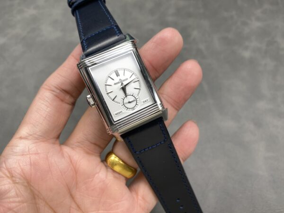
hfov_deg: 69.4
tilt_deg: -62.6
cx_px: 142
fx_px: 205
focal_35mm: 25
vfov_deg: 54.9
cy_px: 106
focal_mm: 4.25
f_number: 1.8
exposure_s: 1/105
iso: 32
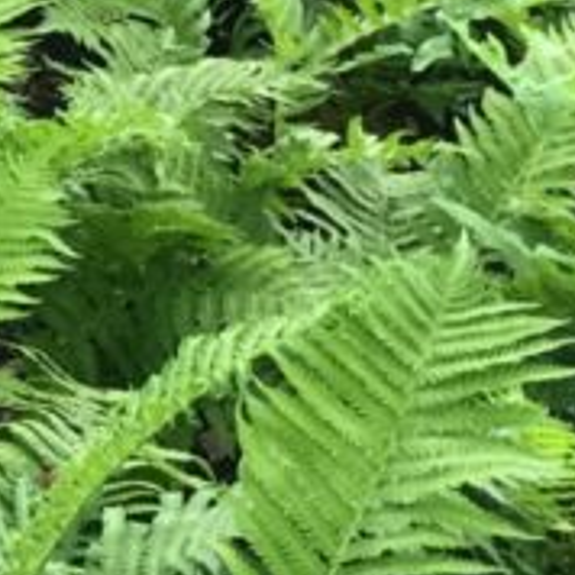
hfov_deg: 7.5
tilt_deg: -25.7
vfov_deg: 8.9
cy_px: 187
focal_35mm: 197
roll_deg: +1.7
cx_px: -1284
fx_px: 3702
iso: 25
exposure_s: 1/60
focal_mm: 4.15
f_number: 2.2
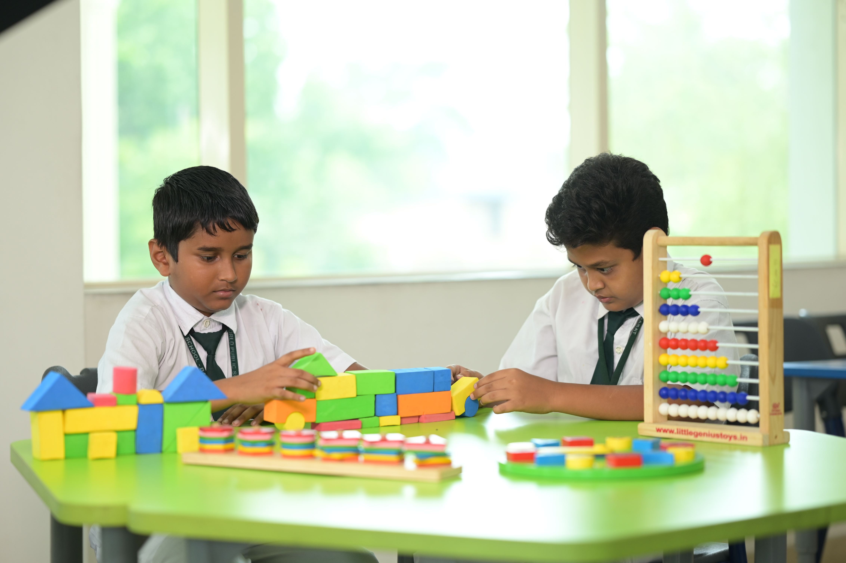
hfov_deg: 23.9
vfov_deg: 16.1
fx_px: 1997
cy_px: 282
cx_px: 423
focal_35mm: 85
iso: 320
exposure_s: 1/160
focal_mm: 85
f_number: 2
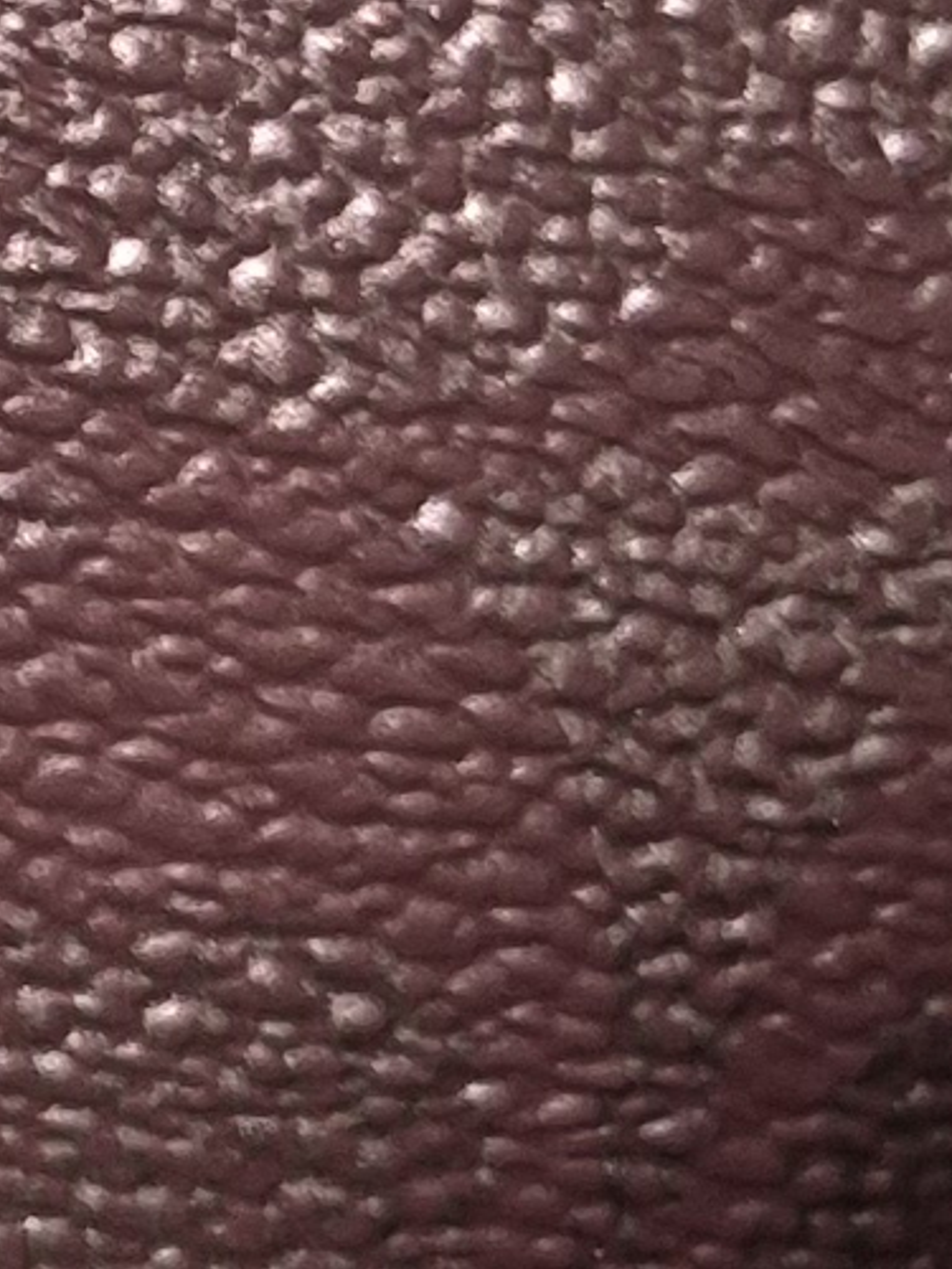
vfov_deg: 10.7
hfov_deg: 7.5
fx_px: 6747
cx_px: -1417
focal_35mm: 184
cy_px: -10
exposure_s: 1/24
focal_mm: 5.4
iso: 125
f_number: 1.8
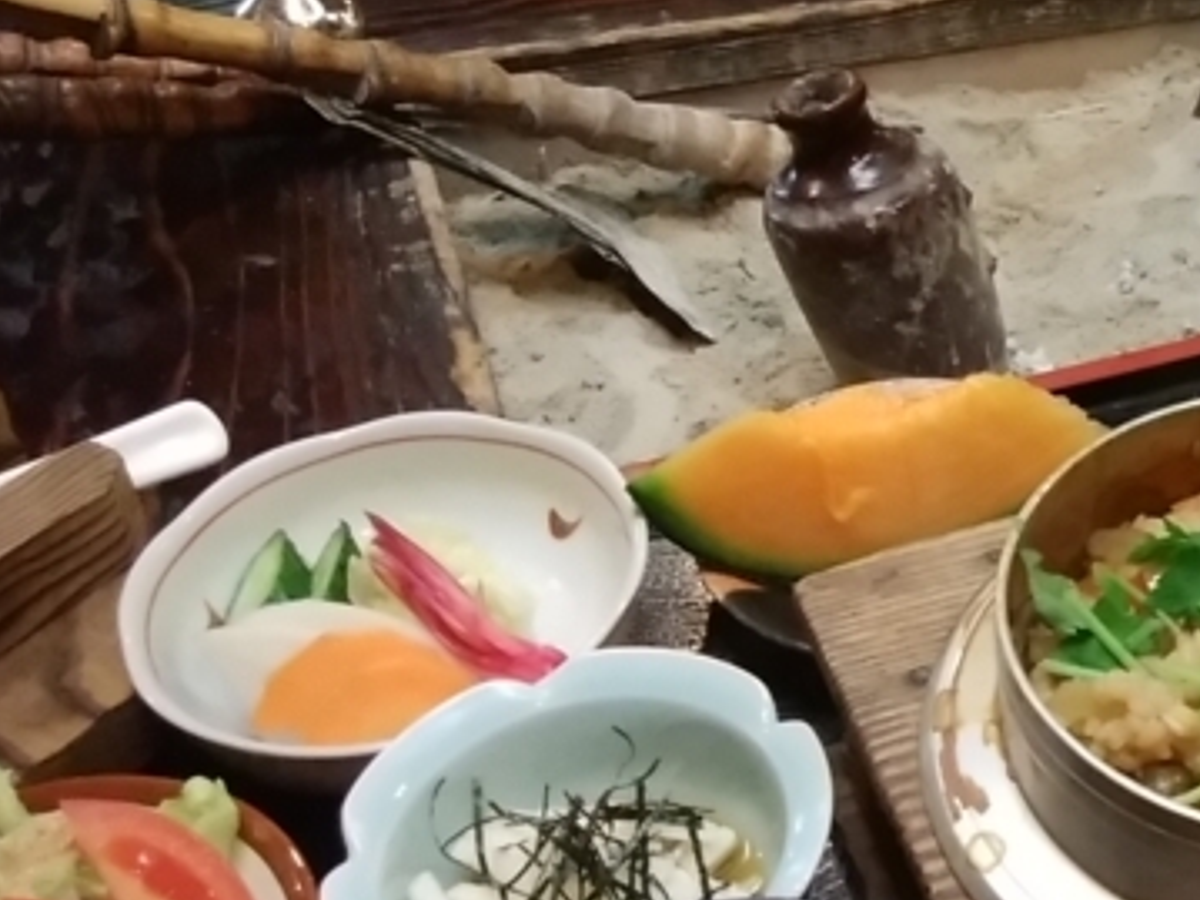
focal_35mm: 49
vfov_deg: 29.6
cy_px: 375
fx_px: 1698
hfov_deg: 34.0
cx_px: 1304
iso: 400
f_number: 2
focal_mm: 3
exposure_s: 1/24
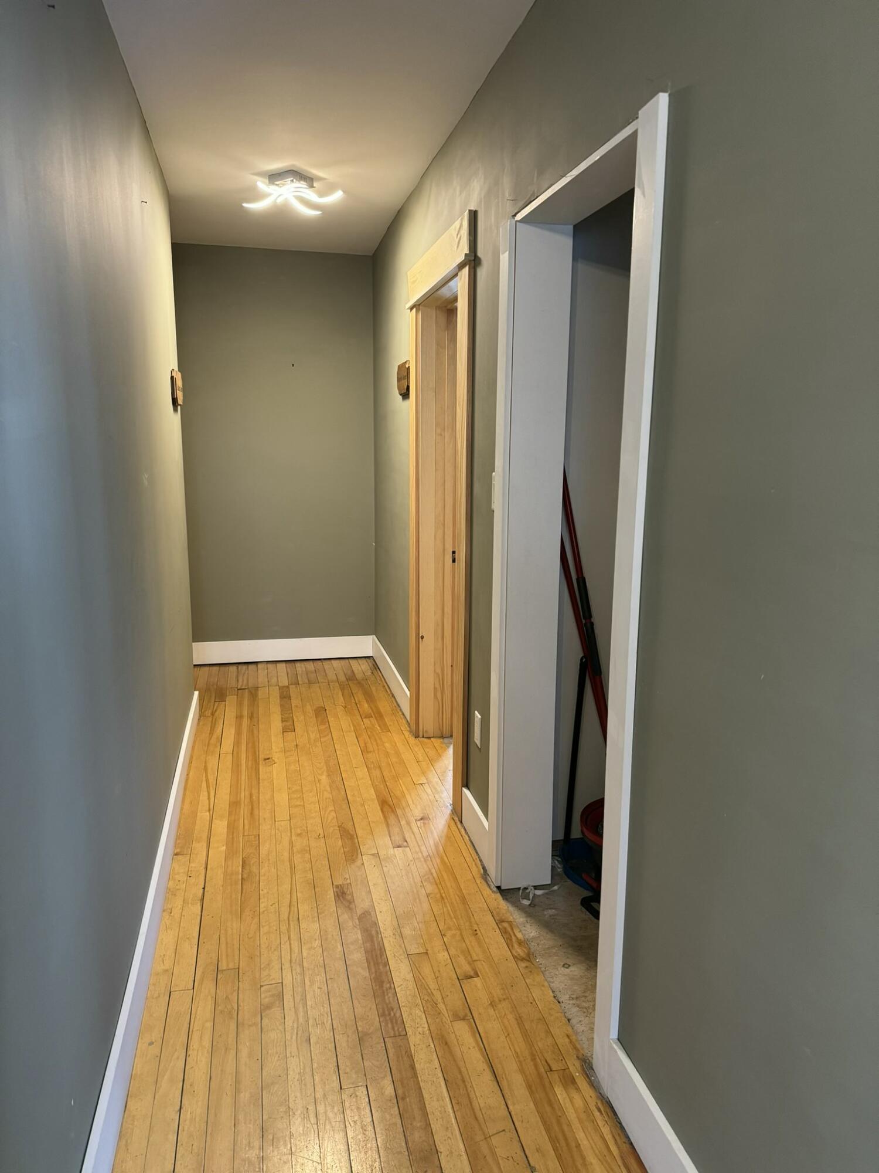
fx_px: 813
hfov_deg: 56.8
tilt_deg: -9.7
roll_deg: -0.3
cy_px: 586
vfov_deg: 71.6
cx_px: 440
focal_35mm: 24
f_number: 1.78
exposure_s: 1/60
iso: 320
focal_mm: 6.86
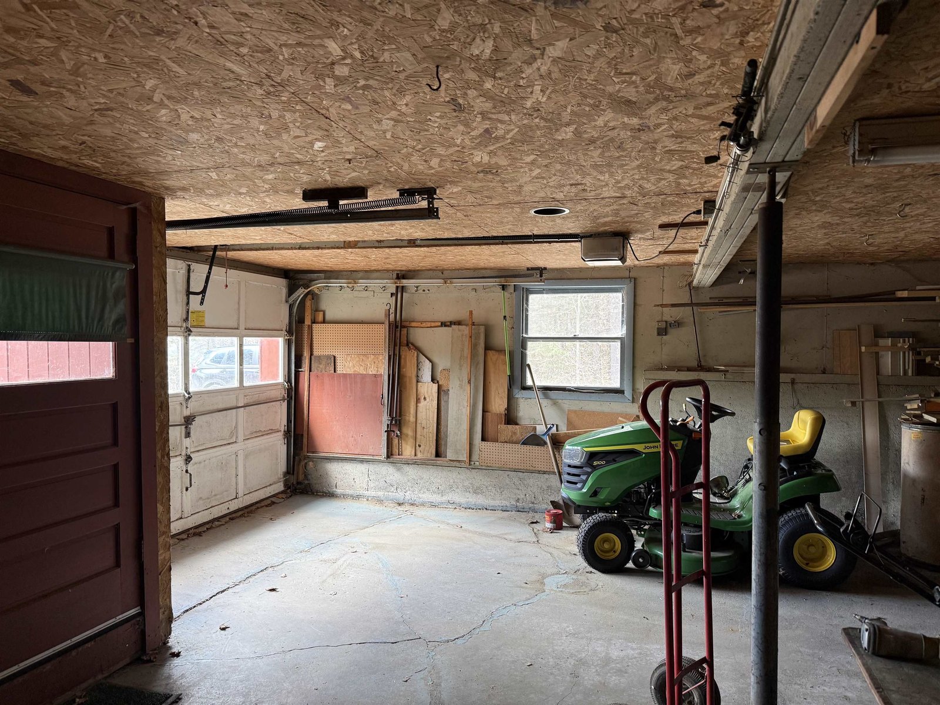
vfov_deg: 56.8
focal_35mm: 24
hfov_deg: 71.6
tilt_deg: -1.2
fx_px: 652
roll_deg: -0.6
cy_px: 352
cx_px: 470
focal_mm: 6.76
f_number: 1.78
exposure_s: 1/60
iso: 160
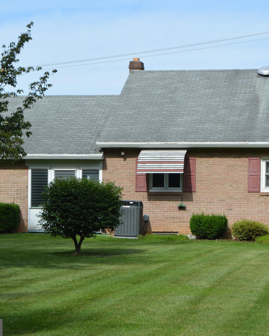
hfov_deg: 15.0
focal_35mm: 102
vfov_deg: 18.8
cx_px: 202
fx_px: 1015
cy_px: 168
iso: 100
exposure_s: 1/250
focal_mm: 48
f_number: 8
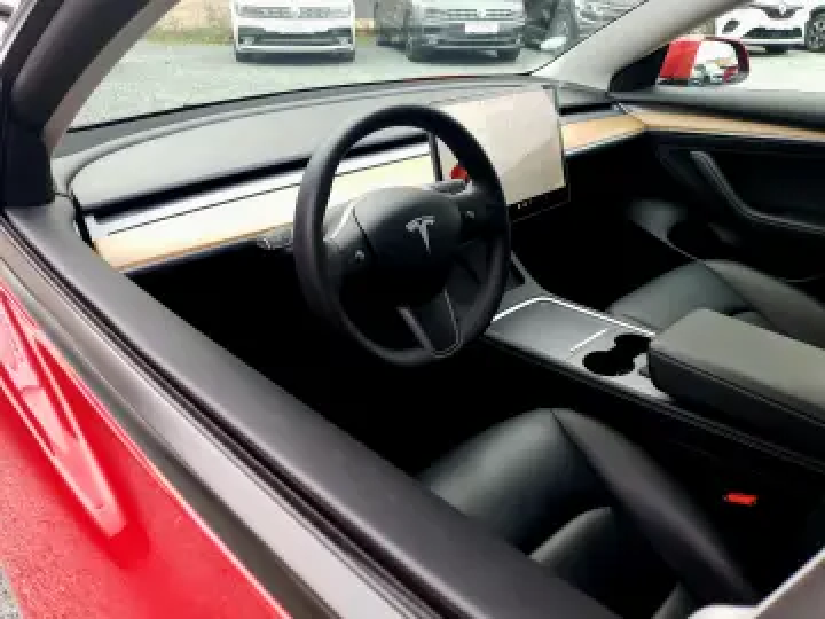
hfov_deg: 67.3
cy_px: 310
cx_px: 412
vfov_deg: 53.1
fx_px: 620
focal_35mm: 26
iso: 80
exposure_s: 1/50
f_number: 1.5
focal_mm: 4.32
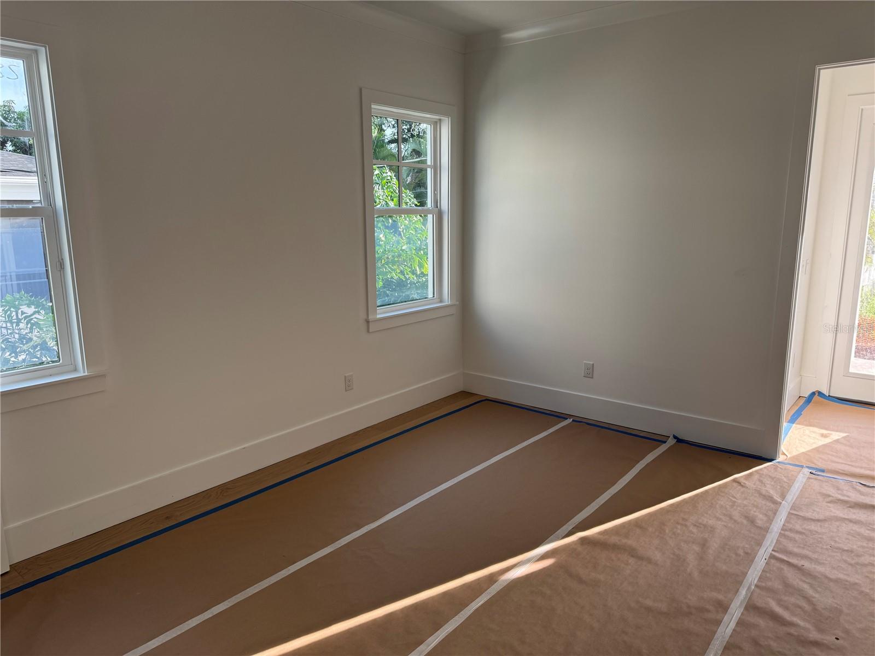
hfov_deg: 71.6
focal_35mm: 24
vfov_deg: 56.8
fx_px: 607
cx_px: 438
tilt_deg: -11.2
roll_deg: +0.6
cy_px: 328
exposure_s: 1/159
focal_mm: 6.76
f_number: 1.78
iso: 64
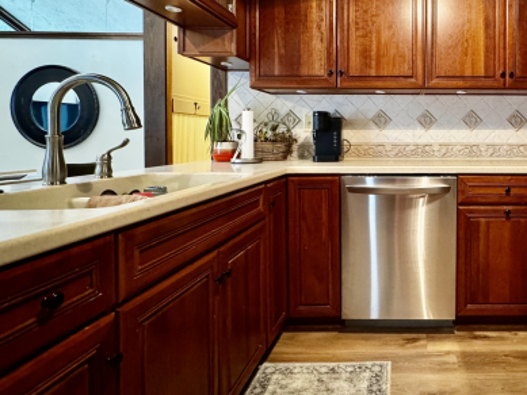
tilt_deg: -1.1
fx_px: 365
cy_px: 139
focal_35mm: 24
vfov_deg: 55.9
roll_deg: +0.2
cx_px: 413
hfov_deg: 65.9
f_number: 2.2
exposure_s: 1/40
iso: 1000
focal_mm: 2.22
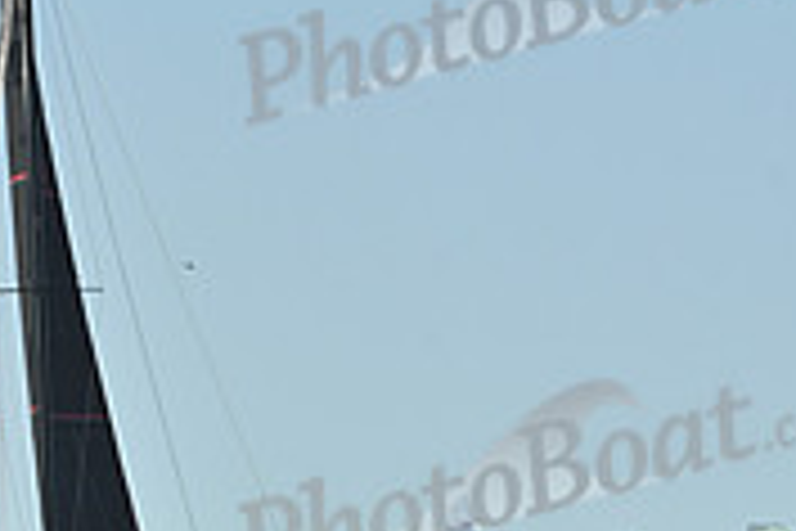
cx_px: 9
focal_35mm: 344
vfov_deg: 4.0
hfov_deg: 6.0
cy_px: 304
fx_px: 7606
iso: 320
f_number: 10
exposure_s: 1/1250
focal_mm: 105
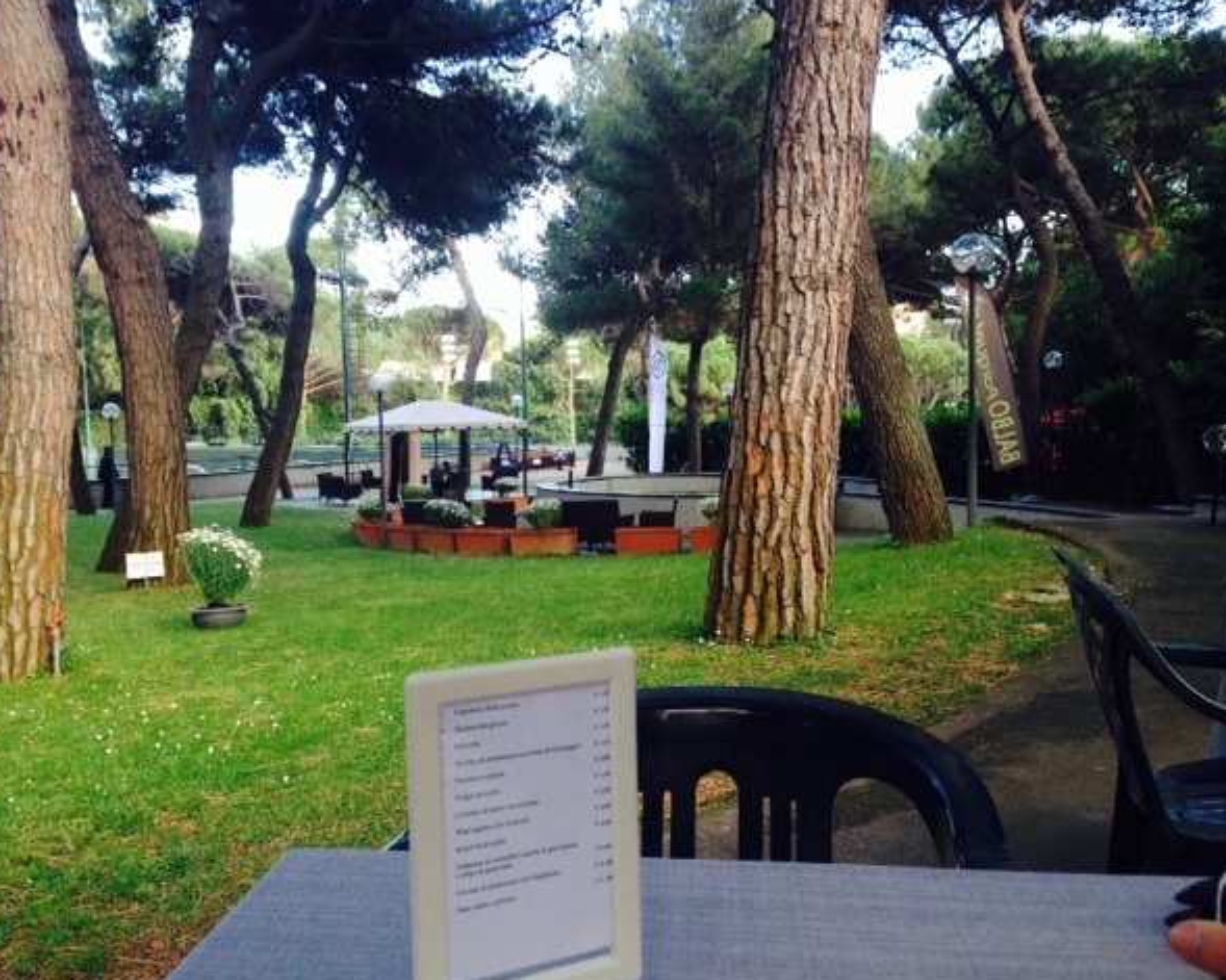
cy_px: 493
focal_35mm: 35
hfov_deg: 51.5
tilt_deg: -1.9
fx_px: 1270
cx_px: 570
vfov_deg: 42.2
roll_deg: -1.8
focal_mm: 4.12
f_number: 2.4
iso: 80
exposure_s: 1/120
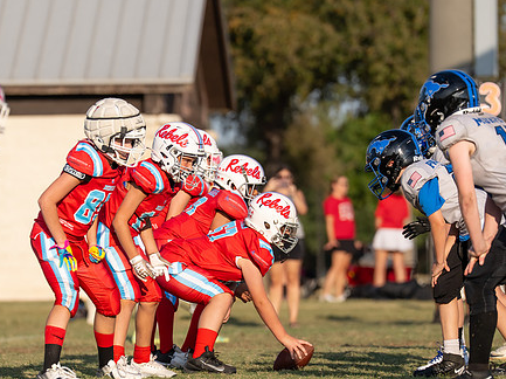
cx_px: 195
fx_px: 5711
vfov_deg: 3.8
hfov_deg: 5.1
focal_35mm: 391
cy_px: 231
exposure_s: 1/2500
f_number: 3.2
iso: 125
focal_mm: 200
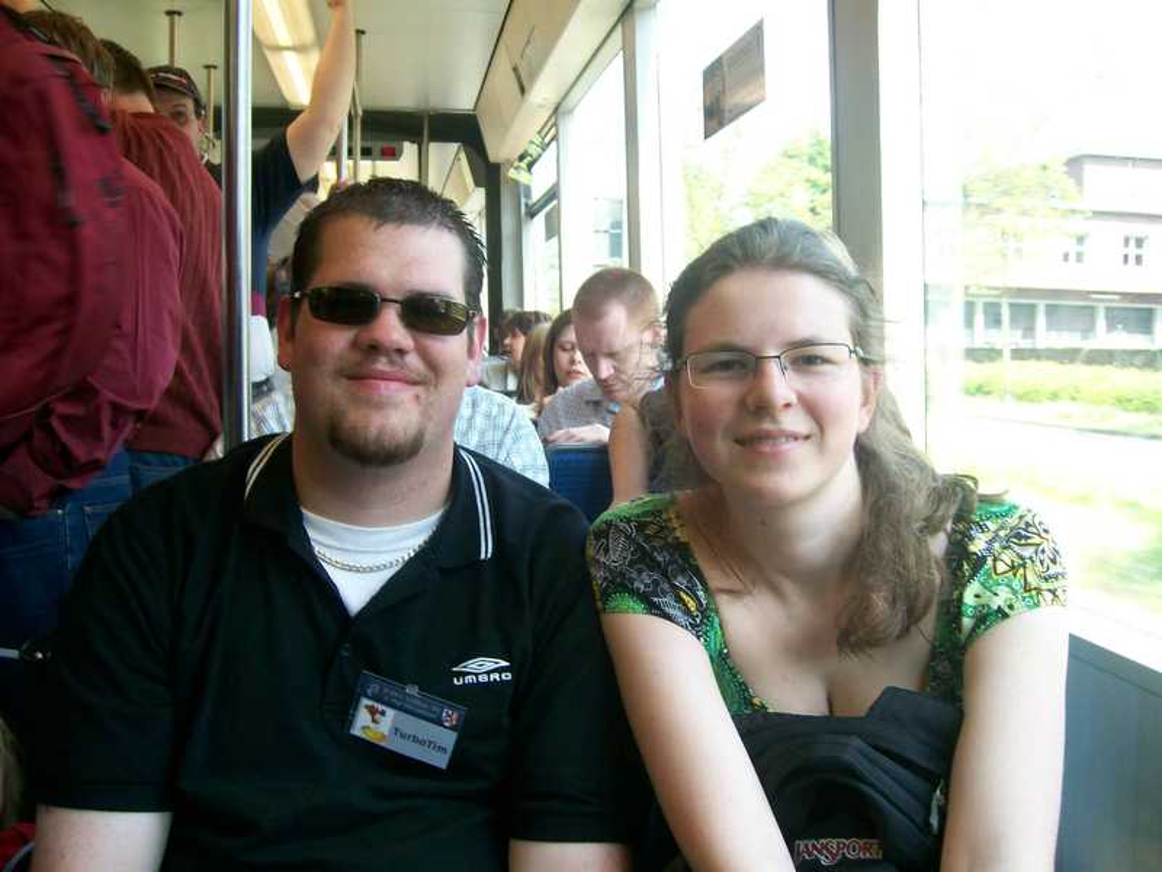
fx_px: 1175
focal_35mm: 35
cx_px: 581
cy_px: 436
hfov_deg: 52.6
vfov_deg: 40.7
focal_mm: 5.8
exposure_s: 1/64
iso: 80
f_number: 2.8
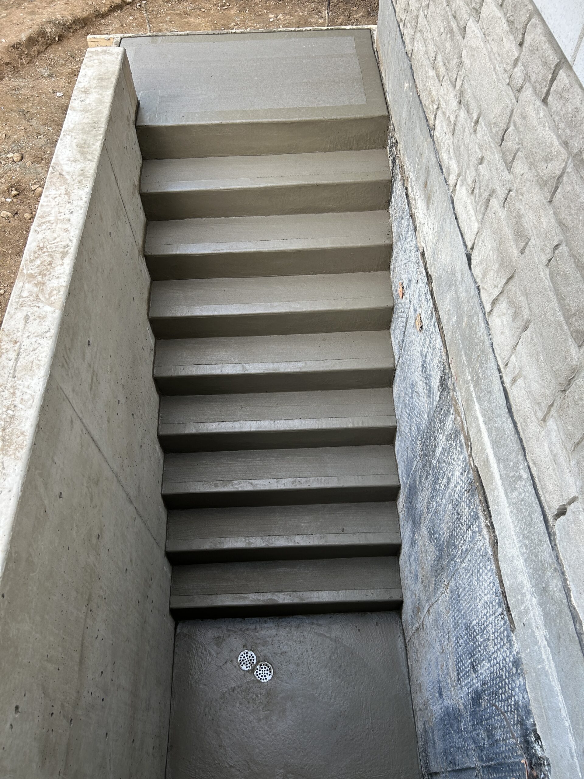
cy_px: 390
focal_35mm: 26
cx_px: 292
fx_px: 585
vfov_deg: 67.3
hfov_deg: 53.1
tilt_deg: -55.5
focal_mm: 5.7
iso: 40
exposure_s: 1/121
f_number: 1.5
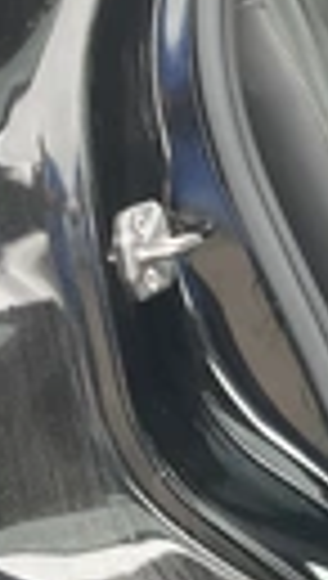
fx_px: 1508
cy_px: 171
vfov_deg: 21.6
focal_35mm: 98
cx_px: 512
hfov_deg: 11.8
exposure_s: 1/122
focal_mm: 3
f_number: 1.8
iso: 50
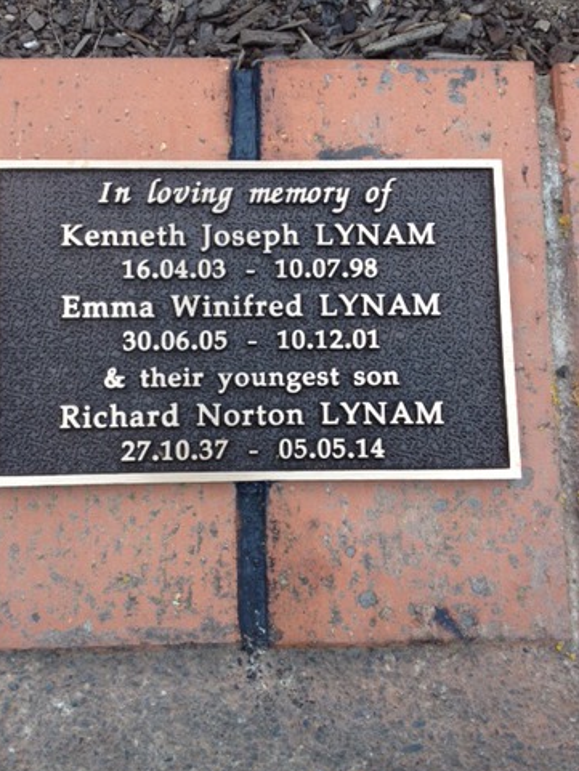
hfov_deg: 35.9
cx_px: 249
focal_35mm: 40
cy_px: 361
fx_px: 892
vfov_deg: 46.8
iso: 50
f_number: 2.4
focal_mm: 4.28
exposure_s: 1/183
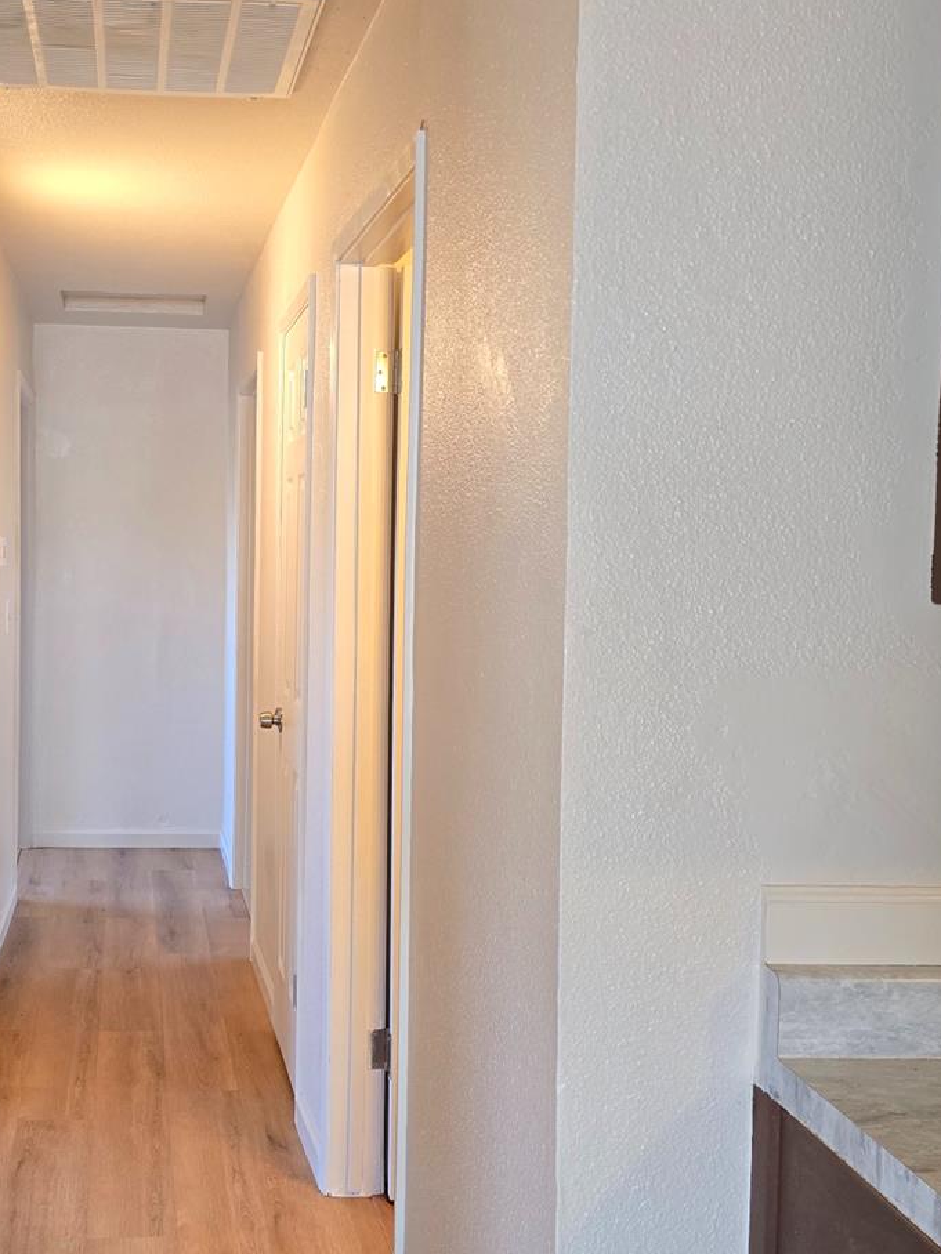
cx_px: 190
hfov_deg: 36.5
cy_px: 610
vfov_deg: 49.0
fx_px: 1377
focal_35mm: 38
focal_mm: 6.3
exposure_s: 1/120
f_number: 1.7
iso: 400
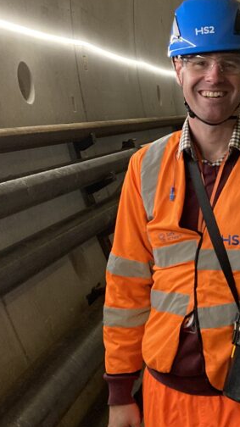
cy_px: 179
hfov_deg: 18.8
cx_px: 251
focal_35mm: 62
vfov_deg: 33.8
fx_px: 702
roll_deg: +0.9
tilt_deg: -4.9
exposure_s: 1/33
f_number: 1.8
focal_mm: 3.99
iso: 320
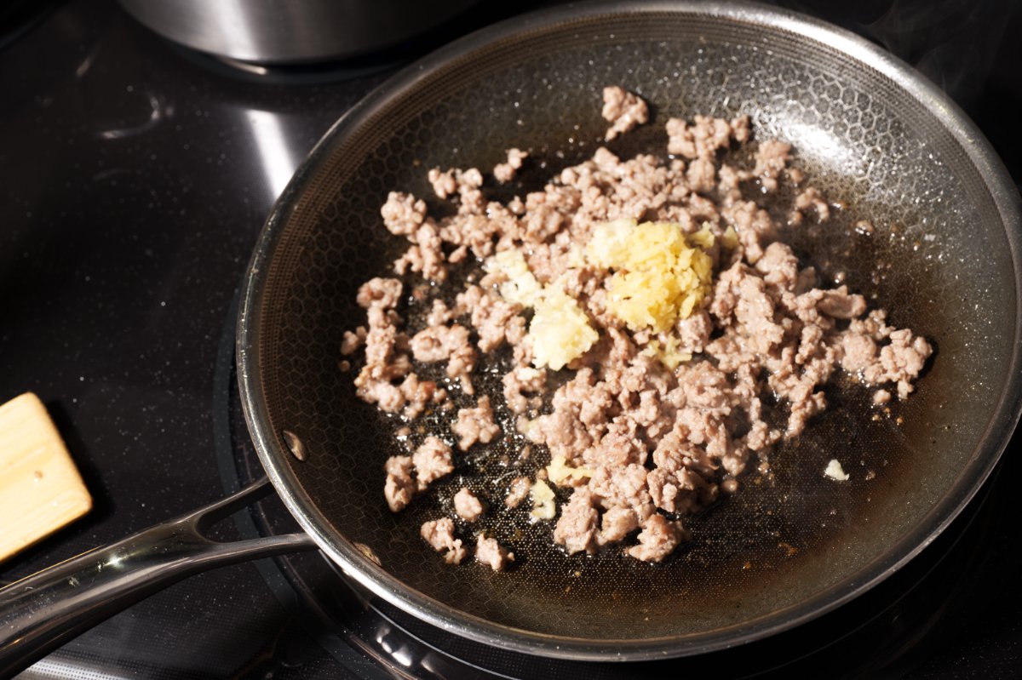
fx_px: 1589
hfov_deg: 35.7
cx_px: 511
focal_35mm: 56
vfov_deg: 24.2
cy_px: 340
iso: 100
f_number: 8
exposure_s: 1/80
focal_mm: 56
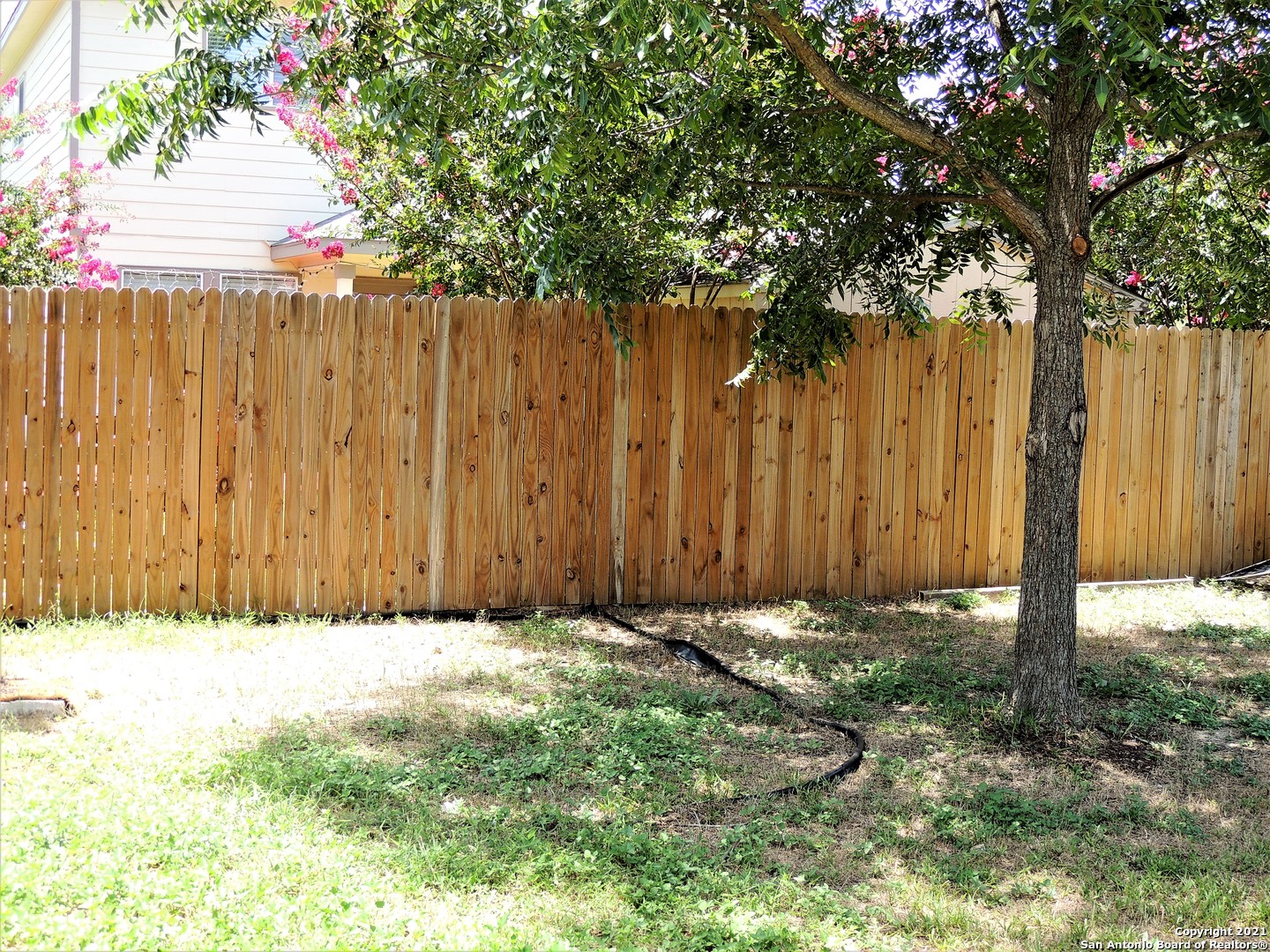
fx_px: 1724
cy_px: 476
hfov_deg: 40.4
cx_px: 635
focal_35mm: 47
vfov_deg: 30.9
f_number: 3.5
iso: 100
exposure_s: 1/125
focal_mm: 8.3
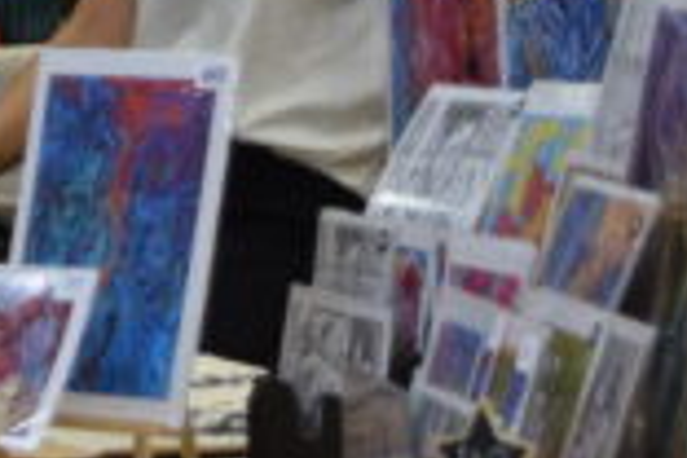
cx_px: -454
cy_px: -20
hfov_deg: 6.3
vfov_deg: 4.2
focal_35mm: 324
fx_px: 6183
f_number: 5
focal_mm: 42
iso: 640
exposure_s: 1/60
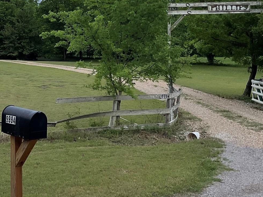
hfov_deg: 30.7
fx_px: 463
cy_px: 15
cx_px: 42
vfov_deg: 23.3
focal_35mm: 61
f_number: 1.8
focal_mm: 3
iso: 16
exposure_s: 1/406
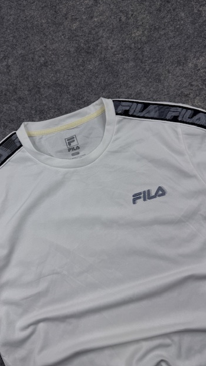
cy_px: 182
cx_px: 84
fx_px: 262
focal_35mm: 27
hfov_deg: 42.7
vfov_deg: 69.9
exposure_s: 1/943
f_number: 1.78
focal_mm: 6.76
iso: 80
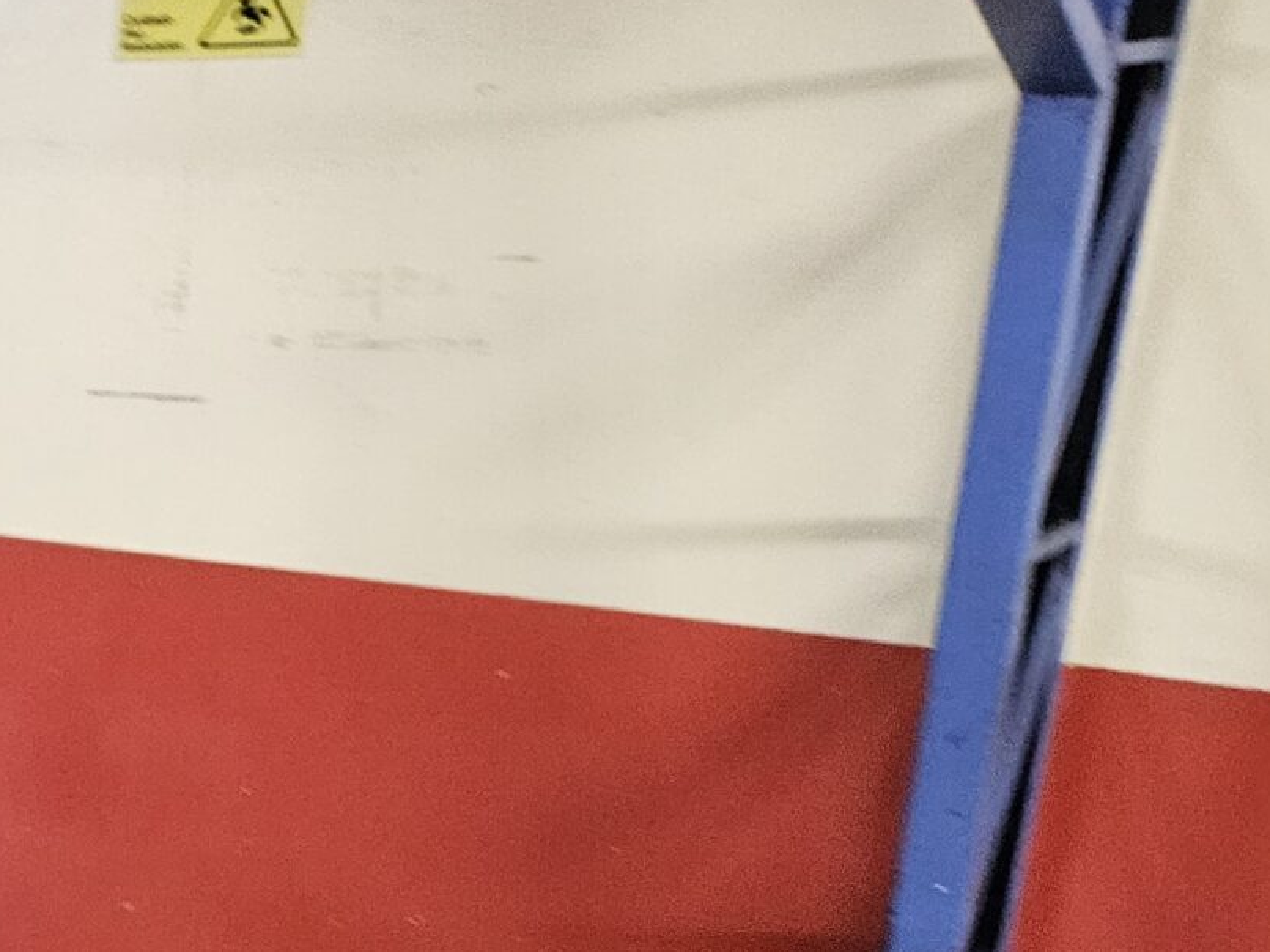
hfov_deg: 21.6
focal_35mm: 73
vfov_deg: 19.2
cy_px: 1087
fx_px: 2678
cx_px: -721
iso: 640
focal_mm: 5.4
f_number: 1.8
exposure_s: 1/50
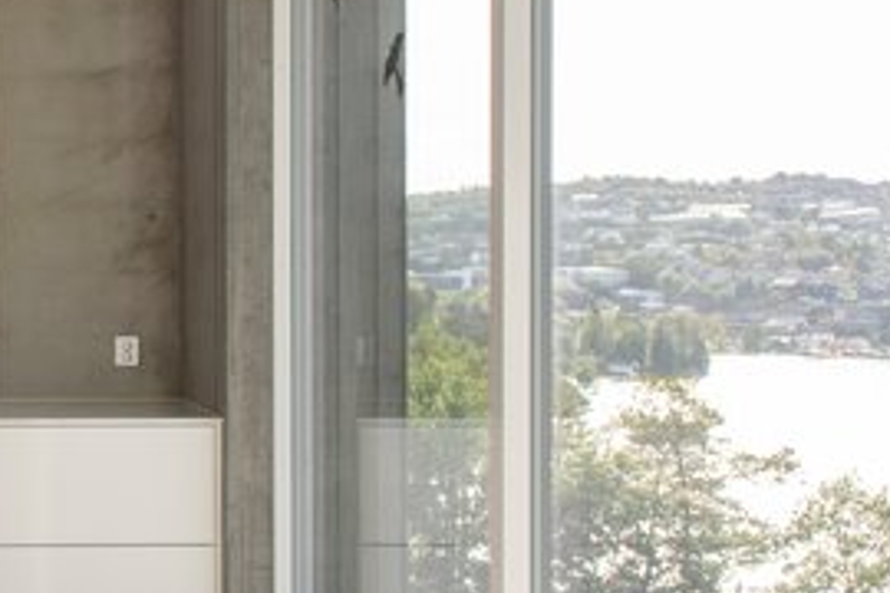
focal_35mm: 71
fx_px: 1755
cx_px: -145
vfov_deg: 19.2
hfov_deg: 25.8
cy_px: 305
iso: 64
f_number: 5
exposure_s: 1/60
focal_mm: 24
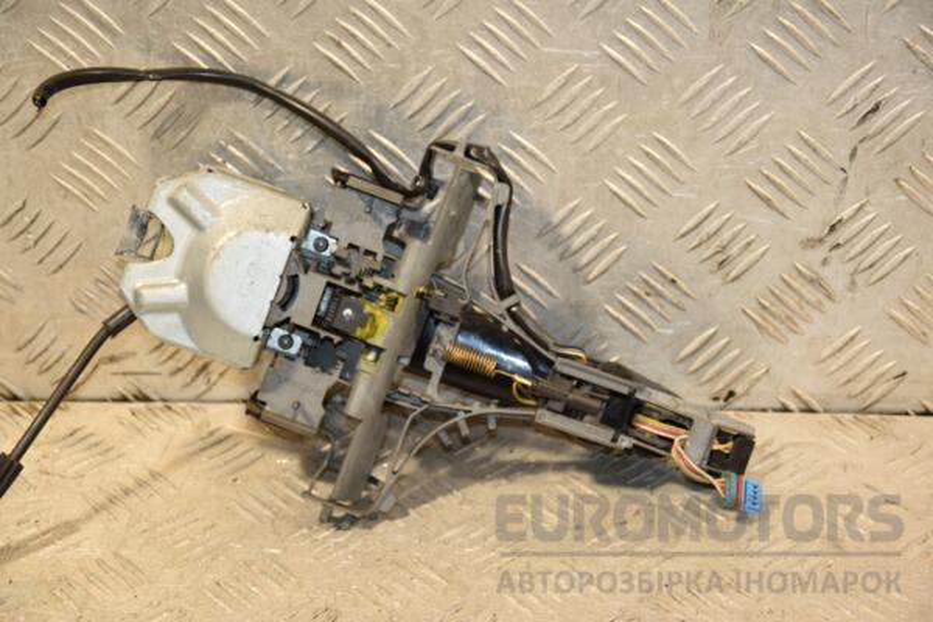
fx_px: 2410
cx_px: 466
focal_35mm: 93
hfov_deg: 21.9
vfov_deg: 14.7
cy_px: 311
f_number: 5.3
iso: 800
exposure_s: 1/125
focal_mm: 62
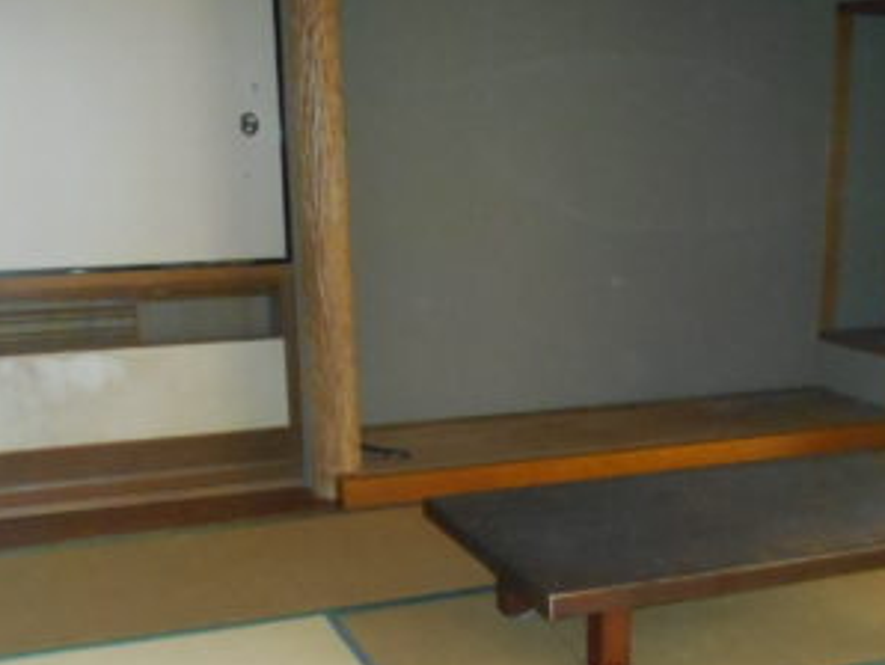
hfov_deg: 39.1
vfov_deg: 29.6
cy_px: 530
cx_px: 597
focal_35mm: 48
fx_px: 1228
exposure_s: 1/25
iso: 800
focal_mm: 4.6
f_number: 3.2
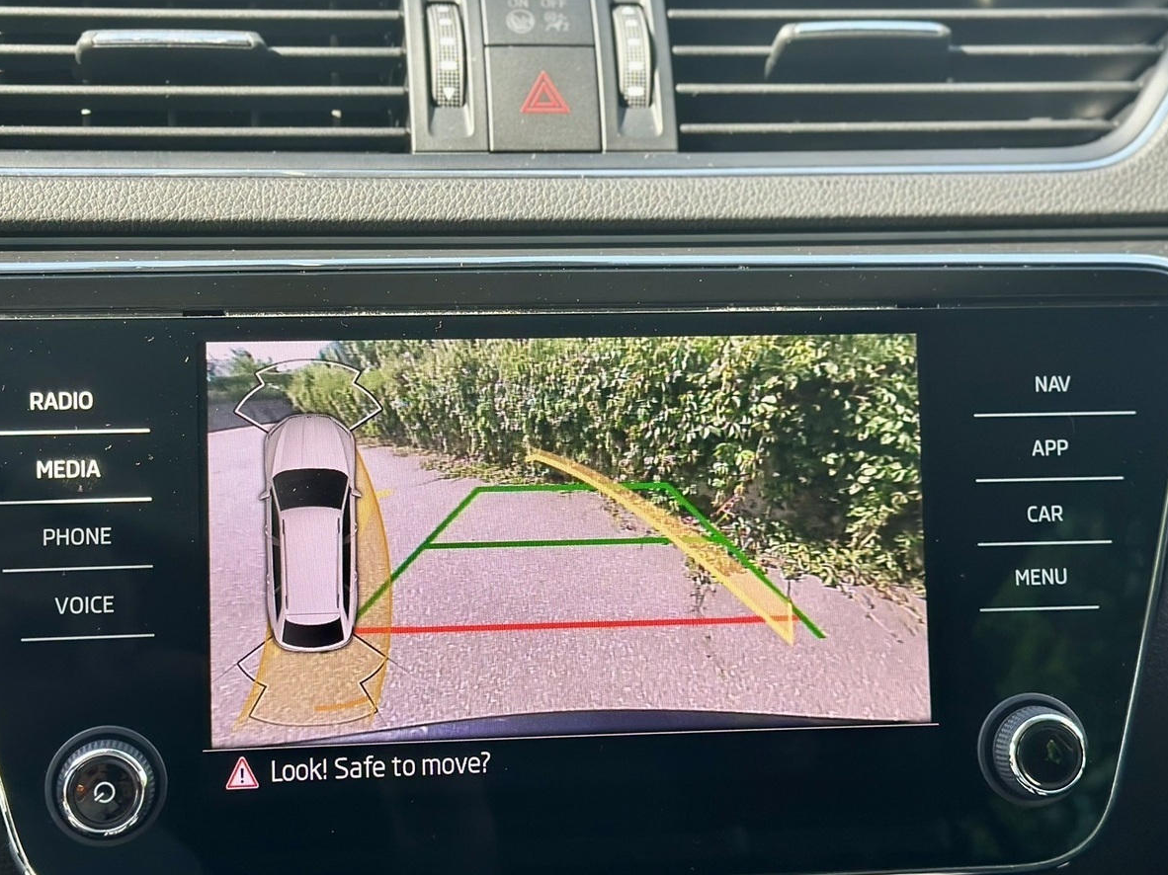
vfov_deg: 22.6
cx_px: 503
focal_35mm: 65
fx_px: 2193
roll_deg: -4.4
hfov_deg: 29.8
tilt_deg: -19.4
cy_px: 385
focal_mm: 6.86
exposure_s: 1/363
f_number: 1.78
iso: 100
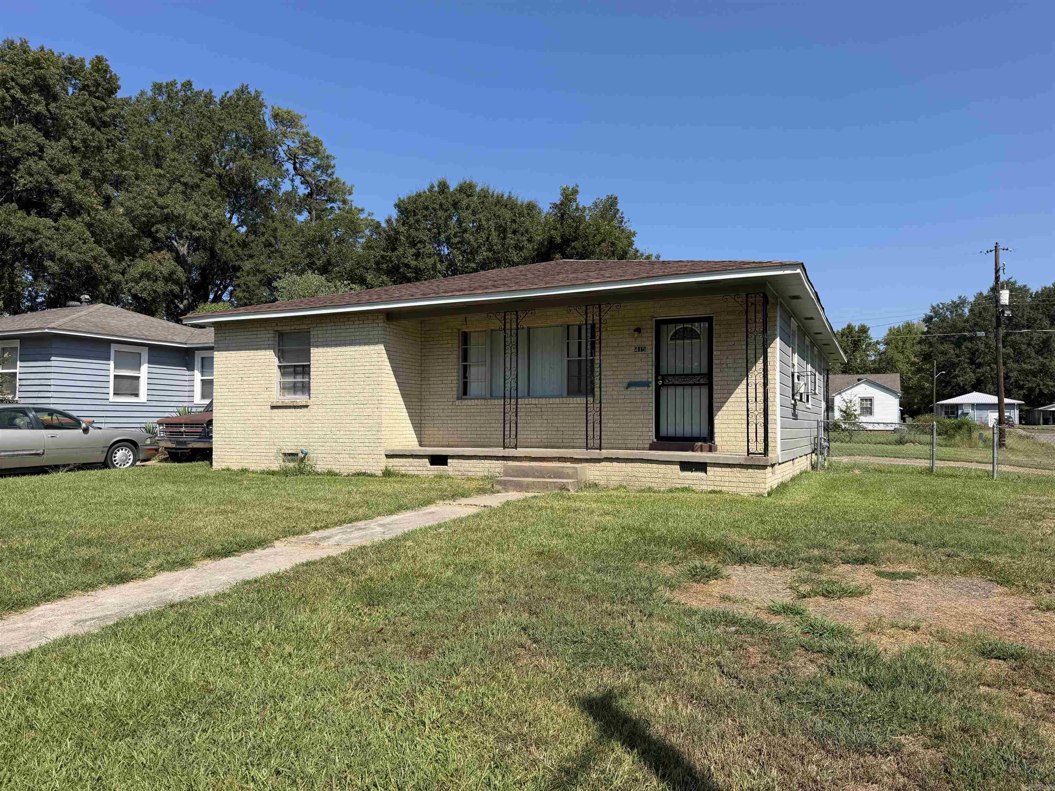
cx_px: 528
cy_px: 396
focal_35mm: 24
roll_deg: -0.5
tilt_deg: +1.1
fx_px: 731
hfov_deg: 71.6
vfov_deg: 56.8
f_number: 1.78
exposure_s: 1/4975
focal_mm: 6.76
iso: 80
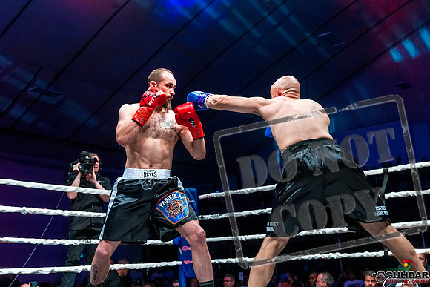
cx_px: 215
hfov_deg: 41.9
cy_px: 144
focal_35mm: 47
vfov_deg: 28.7
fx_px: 561
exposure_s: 1/1000
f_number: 4
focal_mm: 47
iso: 4000
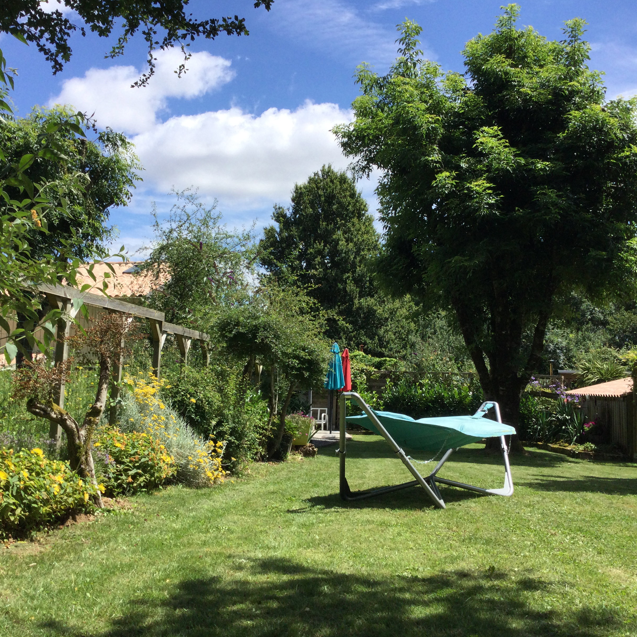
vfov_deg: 44.9
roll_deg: -2.0
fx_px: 770
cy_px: 317
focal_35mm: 37
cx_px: 306
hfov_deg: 44.9
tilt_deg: +4.9
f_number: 2.4
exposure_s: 1/1274
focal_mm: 3.3
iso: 25
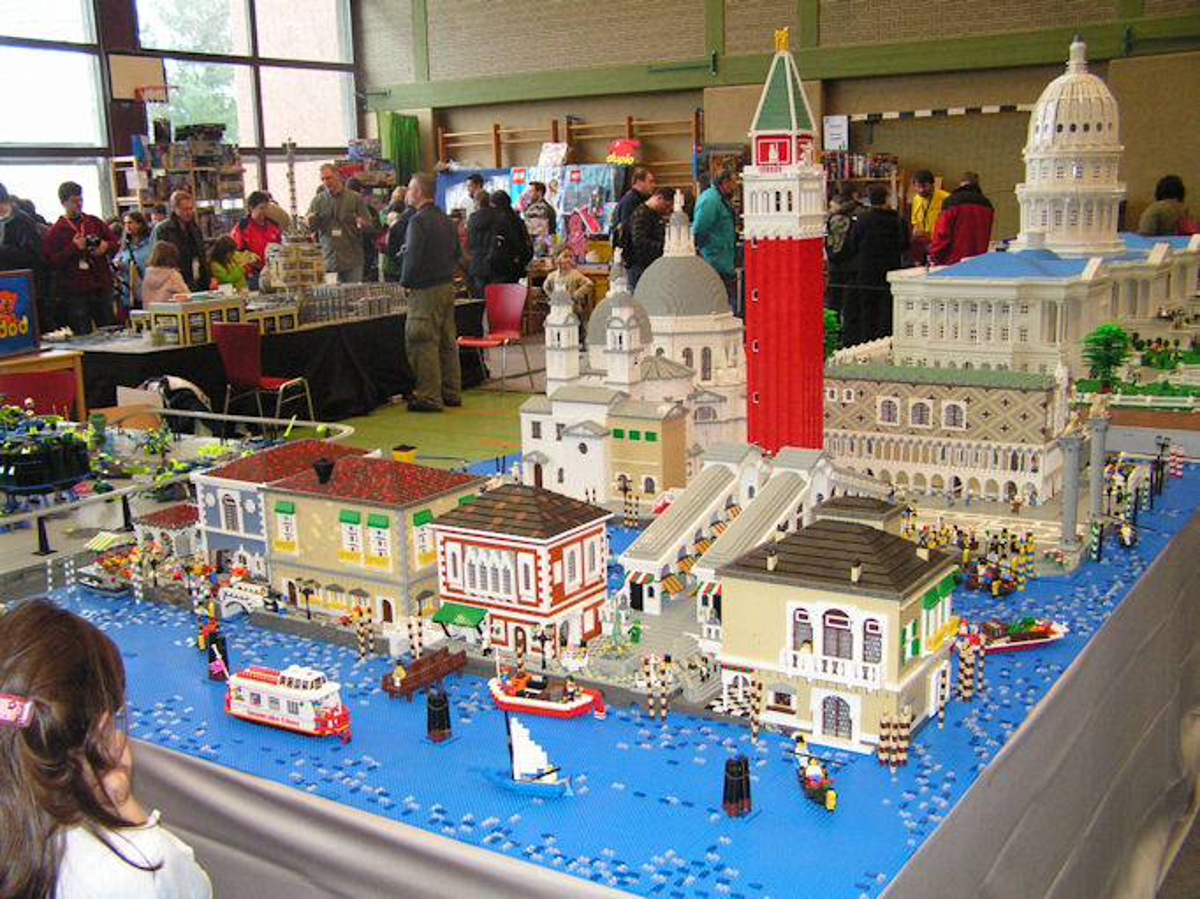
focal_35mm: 38
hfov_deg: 49.0
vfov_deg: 37.7
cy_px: 450
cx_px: 600
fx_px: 1317
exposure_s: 1/40
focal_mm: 6.3
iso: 200
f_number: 2.8
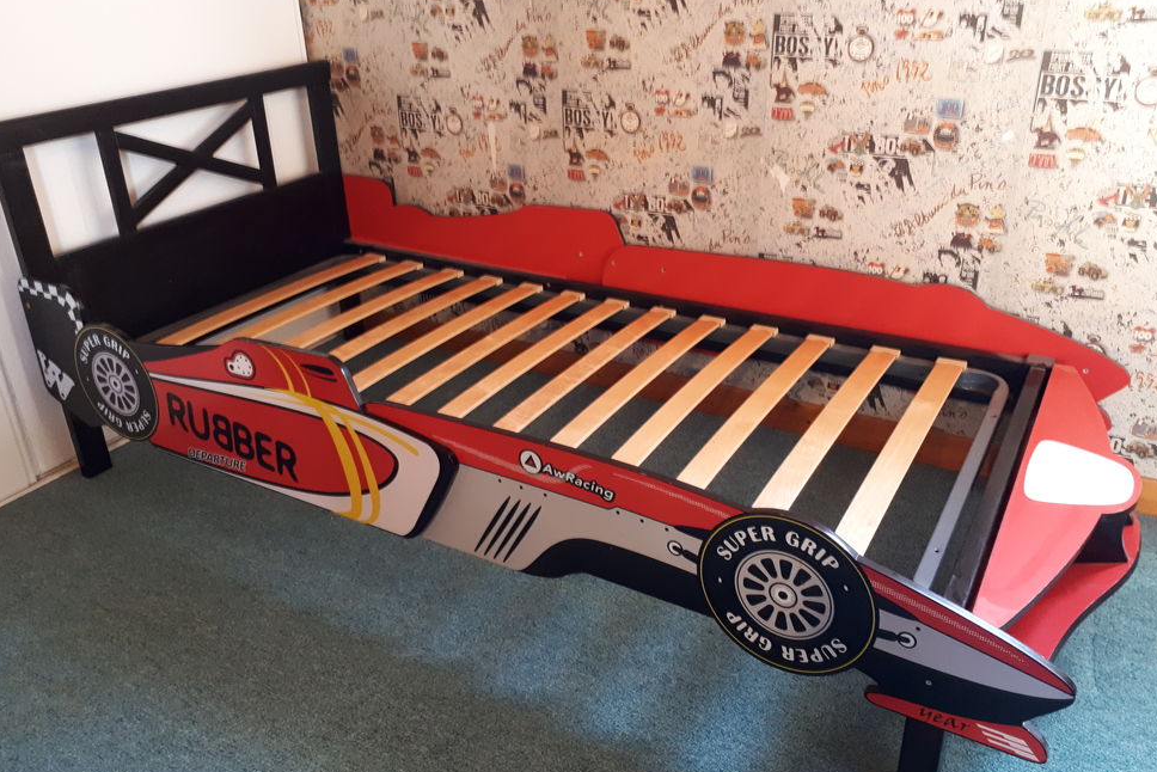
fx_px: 932
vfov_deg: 45.0
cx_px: 575
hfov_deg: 63.6
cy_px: 376
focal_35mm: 29
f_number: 1.9
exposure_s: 1/15
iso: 250
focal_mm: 3.6
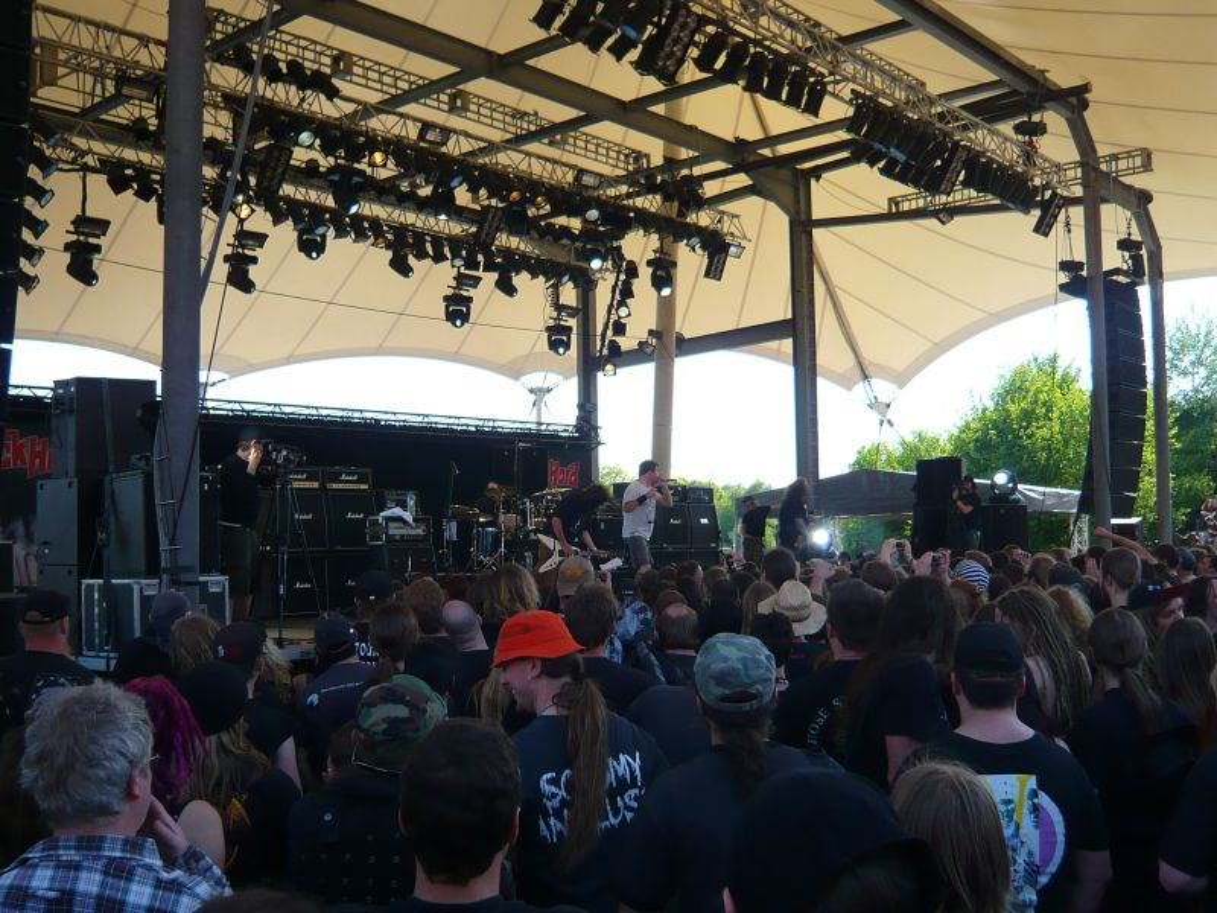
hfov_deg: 51.4
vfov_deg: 39.7
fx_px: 1266
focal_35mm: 36
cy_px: 456
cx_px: 608
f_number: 2.9
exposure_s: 1/400
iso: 100
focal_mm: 4.9
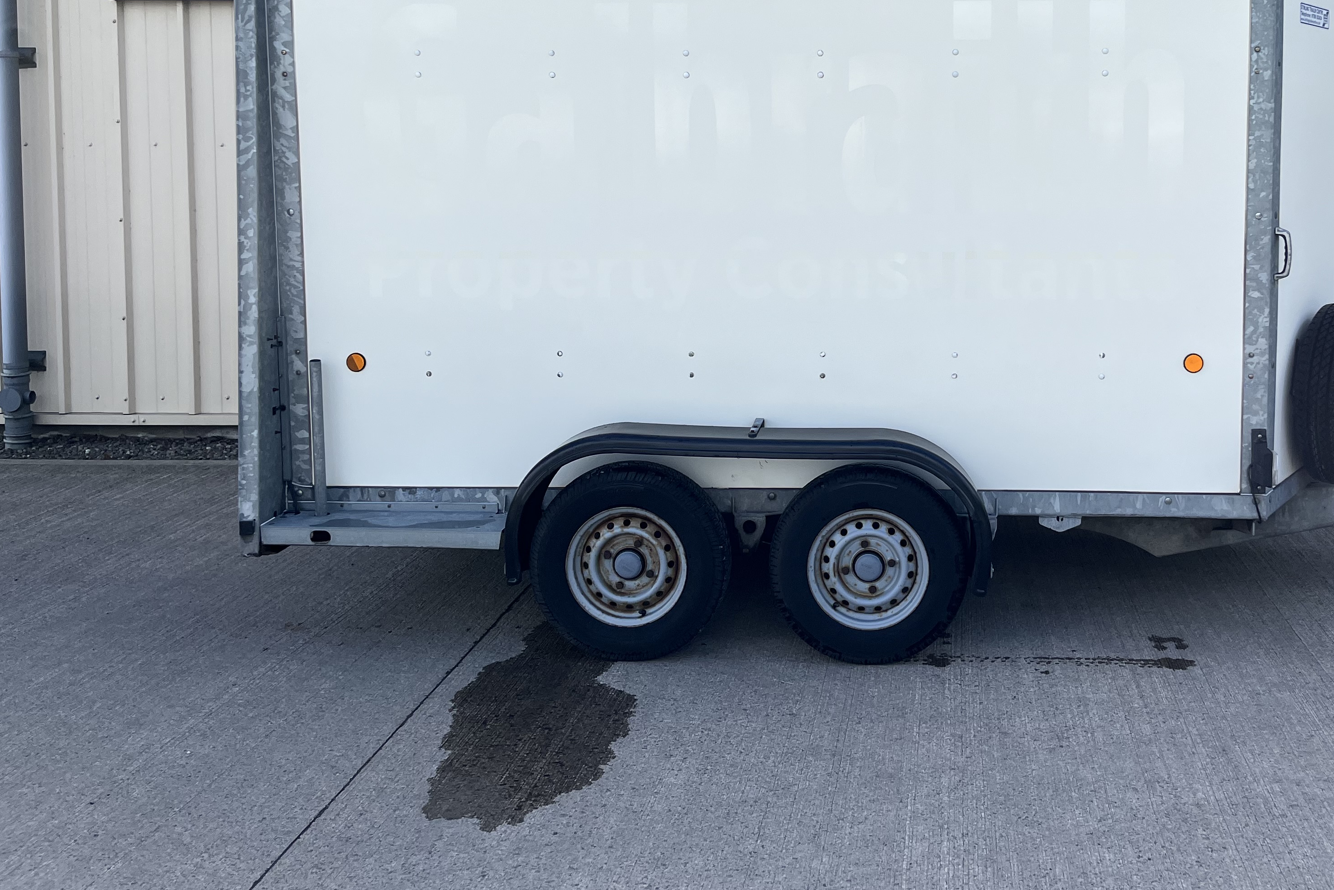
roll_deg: -0.1
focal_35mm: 37
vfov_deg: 35.3
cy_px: 248
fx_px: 1371
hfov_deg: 51.1
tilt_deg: -3.6
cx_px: 865
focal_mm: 5.1
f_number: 1.6
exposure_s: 1/2137
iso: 50
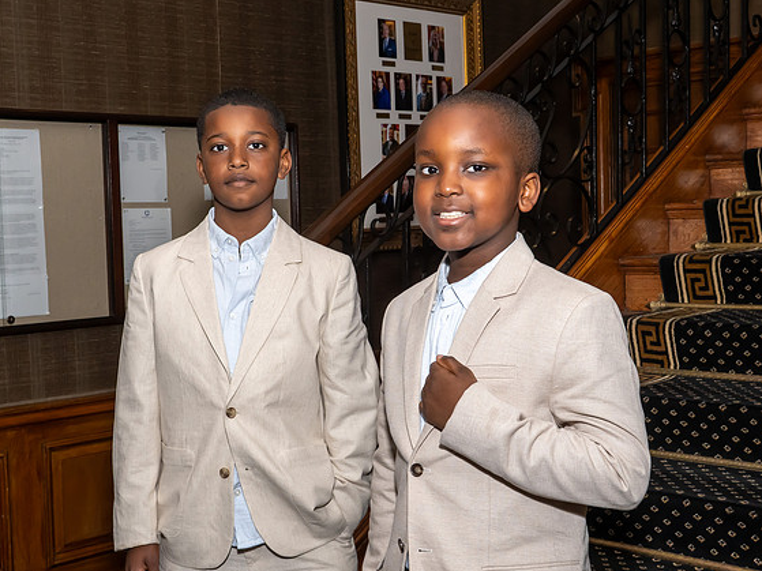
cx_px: 372
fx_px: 1078
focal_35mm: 49
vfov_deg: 29.7
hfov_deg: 38.9
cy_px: 282
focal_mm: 26
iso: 640
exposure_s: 1/250
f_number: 8
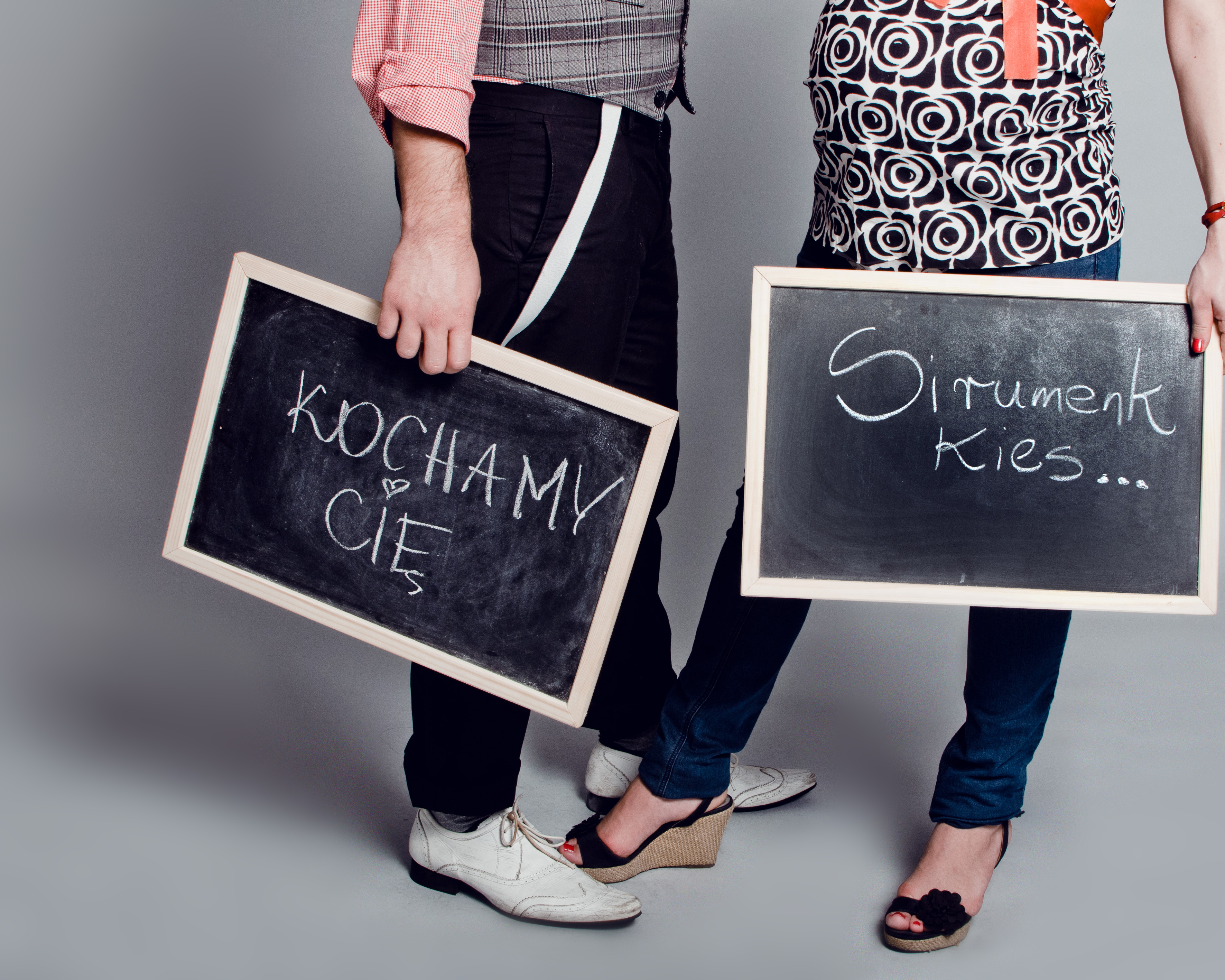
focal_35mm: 60
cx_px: 697
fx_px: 2160
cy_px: 492
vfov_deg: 25.6
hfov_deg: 31.6
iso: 200
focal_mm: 35
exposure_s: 1/200
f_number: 9
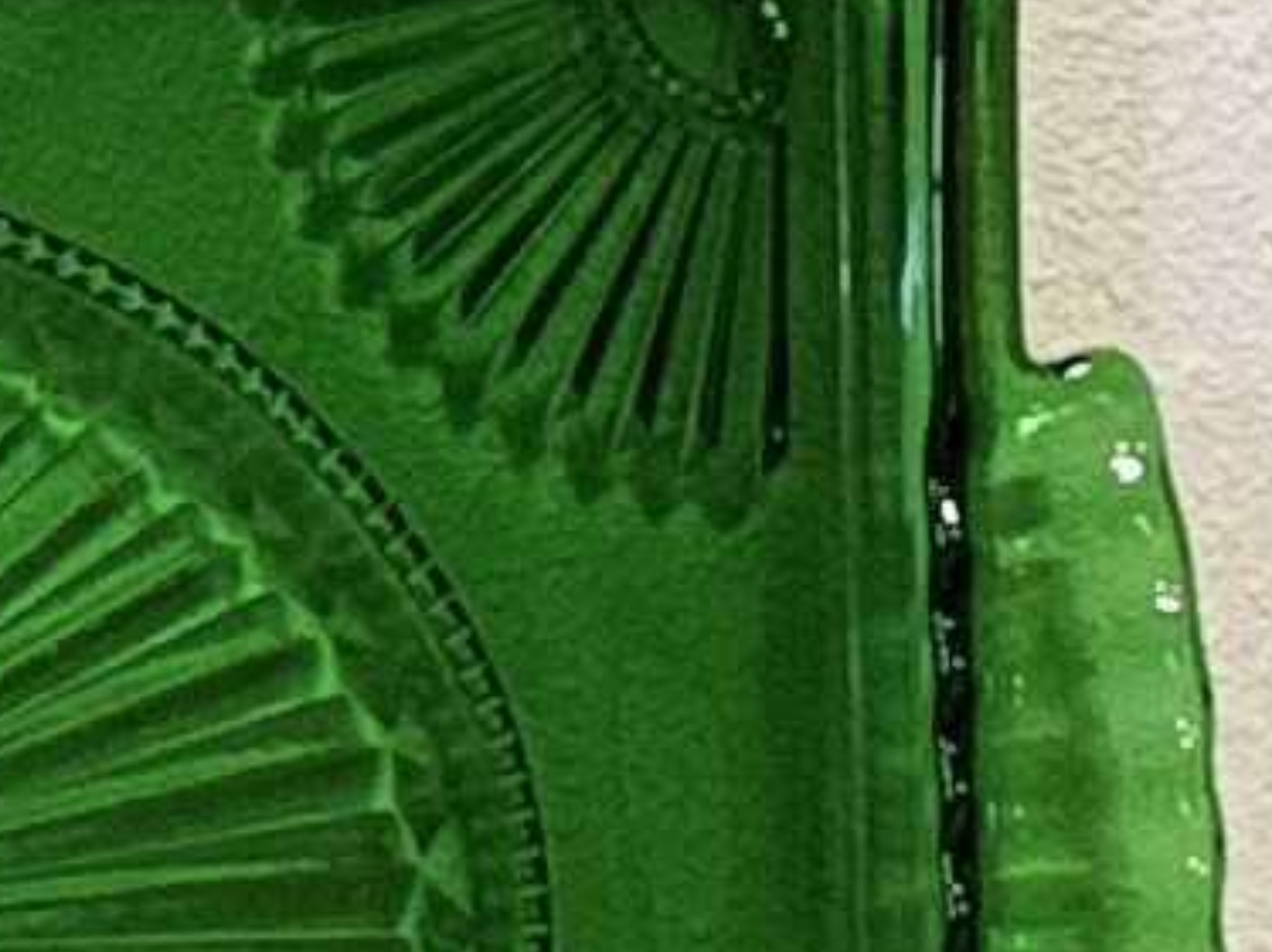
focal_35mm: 79
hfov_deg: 21.3
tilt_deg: -0.1
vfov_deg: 18.3
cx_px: -570
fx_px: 2901
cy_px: 876
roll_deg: -0.4
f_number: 1.78
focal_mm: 6.76
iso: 400
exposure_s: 1/60
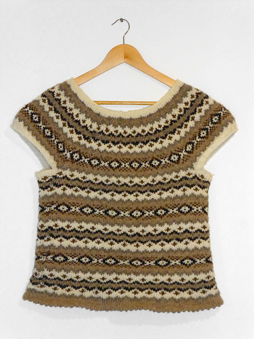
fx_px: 685
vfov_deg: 27.8
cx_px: 127
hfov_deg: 21.0
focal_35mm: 70
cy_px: 170
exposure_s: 1/60
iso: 800
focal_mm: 12.5
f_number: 5
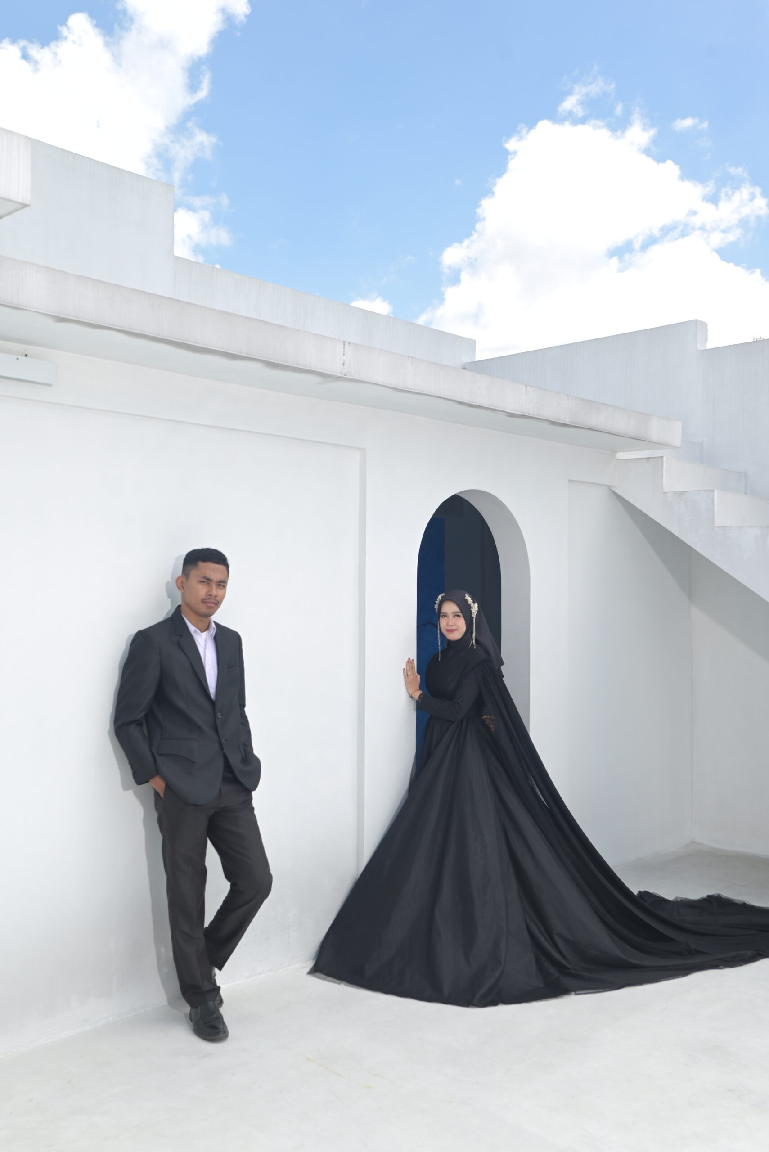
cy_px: 576
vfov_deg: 54.4
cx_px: 384
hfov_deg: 37.9
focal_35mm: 35
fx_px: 1120
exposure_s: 1/200
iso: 63
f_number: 5.6
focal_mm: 35
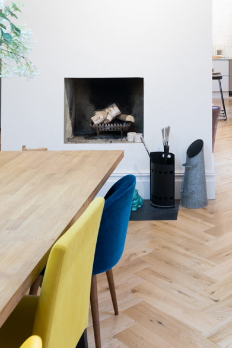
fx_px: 464
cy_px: 42
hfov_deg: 26.9
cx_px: 219
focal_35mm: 48
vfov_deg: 38.6
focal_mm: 22
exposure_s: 1
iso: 100
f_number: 11
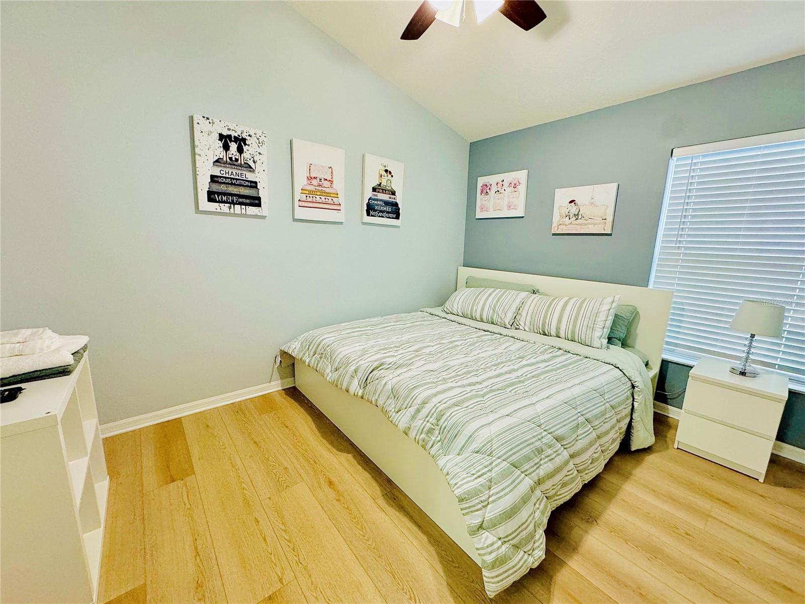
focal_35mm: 14
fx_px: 326
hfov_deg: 102.1
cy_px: 302
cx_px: 402
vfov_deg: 85.7
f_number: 2.2
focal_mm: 2.22
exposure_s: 1/60
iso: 250
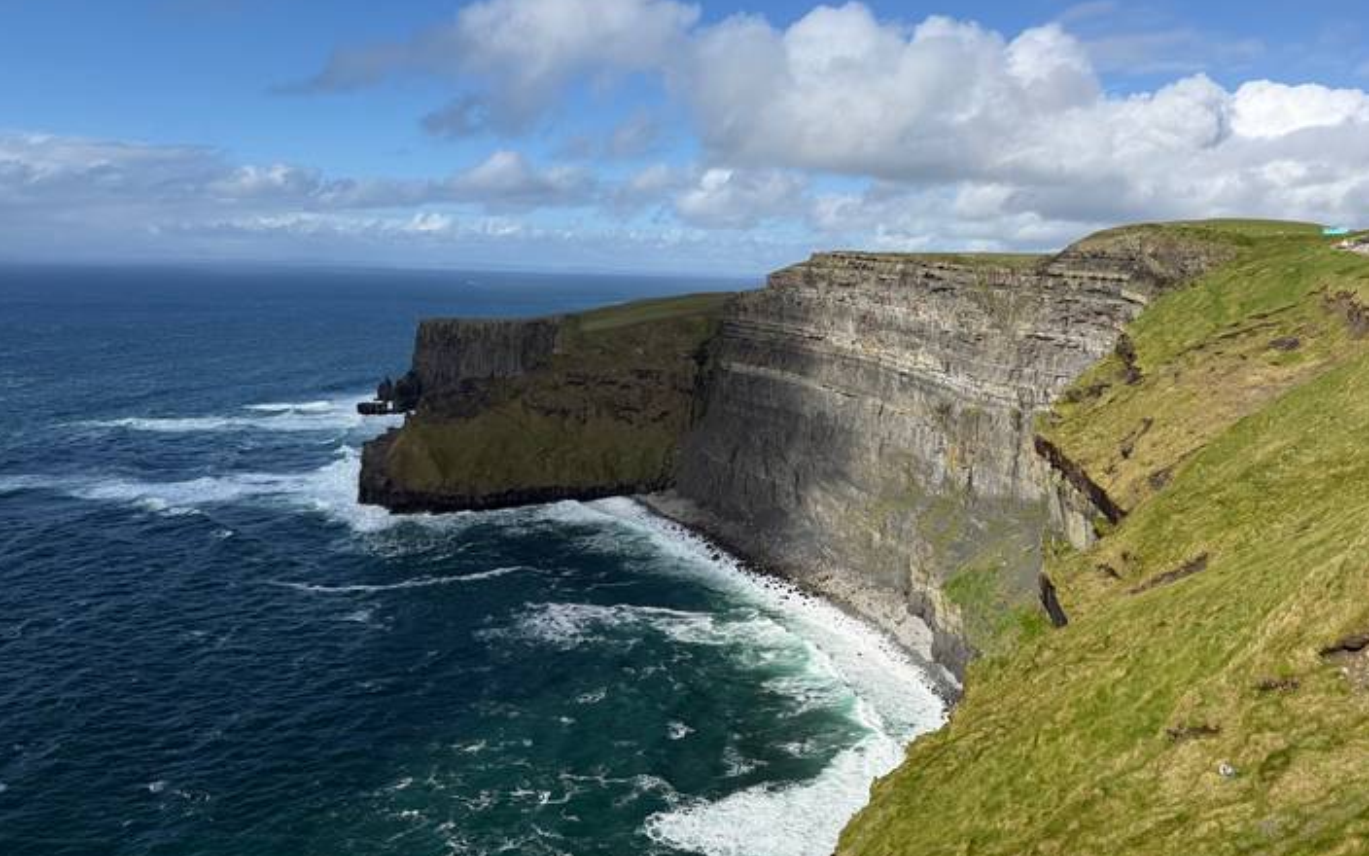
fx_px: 970
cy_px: 412
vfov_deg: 47.6
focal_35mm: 26
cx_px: 692
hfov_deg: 70.4
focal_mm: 6.76
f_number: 1.78
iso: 80
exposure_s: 1/6173
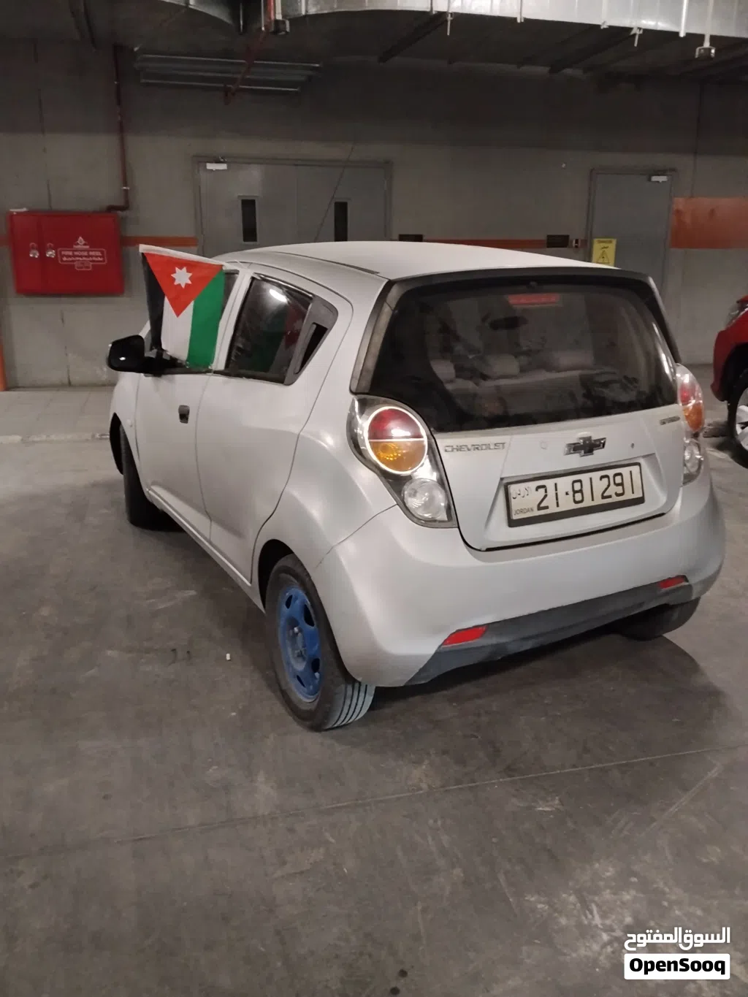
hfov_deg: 48.2
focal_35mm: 29
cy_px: 498
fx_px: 835
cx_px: 374
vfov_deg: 61.7
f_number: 1.8
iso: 640
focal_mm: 4.22
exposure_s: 1/20
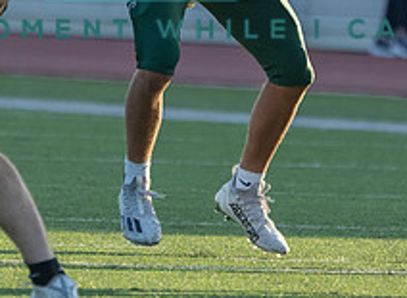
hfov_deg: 1.4
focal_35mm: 1459
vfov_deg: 1.0
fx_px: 17000
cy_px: -43
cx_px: 261
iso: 640
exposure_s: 1/1250
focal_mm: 367
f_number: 5.6
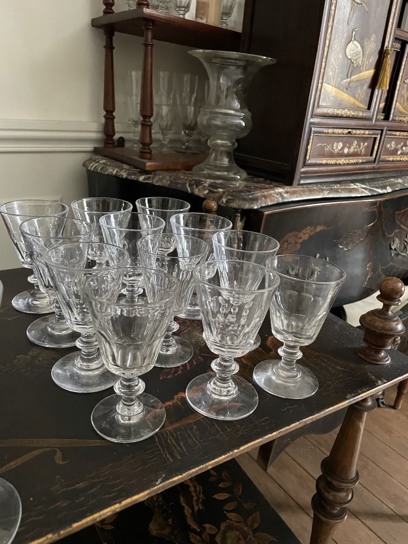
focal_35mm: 26
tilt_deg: -23.3
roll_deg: -4.2
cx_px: 204
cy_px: 272
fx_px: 409
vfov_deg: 67.3
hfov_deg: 53.1
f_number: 1.6
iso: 640
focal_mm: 4.2
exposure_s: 1/30
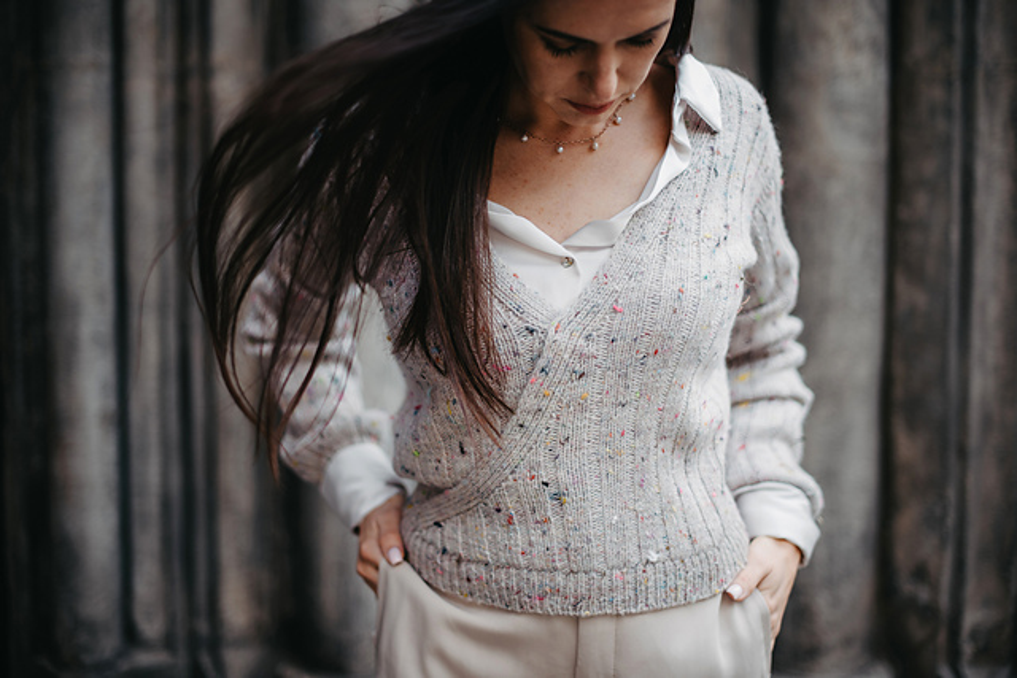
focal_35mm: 50
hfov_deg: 39.6
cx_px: 508
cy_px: 339
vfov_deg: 27.0
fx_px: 1413
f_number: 1.4
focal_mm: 50
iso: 50
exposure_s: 1/800
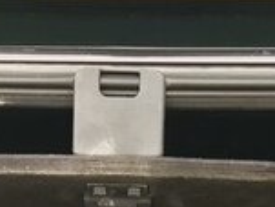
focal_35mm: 122
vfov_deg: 10.9
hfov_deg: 16.1
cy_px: 446
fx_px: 972
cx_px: 126
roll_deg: -1.1
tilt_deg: -43.2
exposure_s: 1/90
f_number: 1.8
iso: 32
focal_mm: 3.99
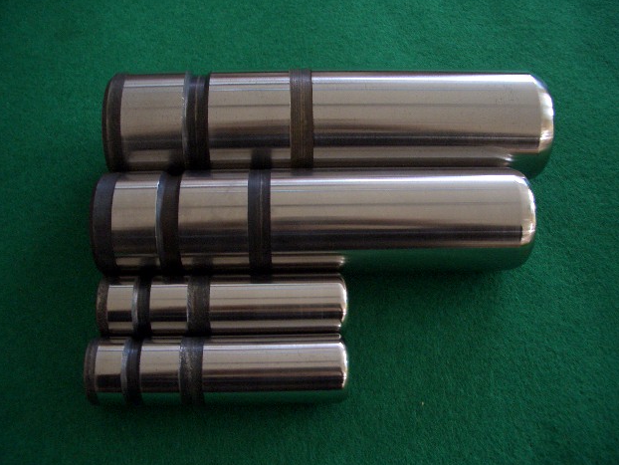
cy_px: 236
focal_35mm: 36
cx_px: 312
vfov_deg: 39.7
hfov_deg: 51.3
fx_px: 644
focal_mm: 5.8
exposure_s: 1/8
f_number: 2.6
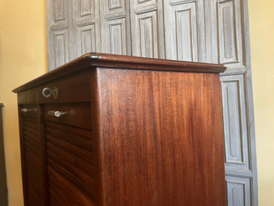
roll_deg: +3.0
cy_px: 103
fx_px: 206
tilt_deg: -1.0
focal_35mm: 26
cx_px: 137
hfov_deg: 67.3
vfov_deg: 53.1
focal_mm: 4.2
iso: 500
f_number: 1.6
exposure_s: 1/33
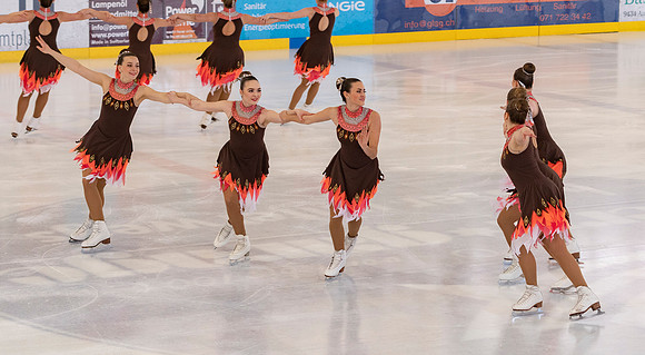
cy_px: 208
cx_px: 351
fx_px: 2306
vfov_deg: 8.8
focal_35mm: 136
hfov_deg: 15.9
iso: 640
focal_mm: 70
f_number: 4
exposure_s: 1/320
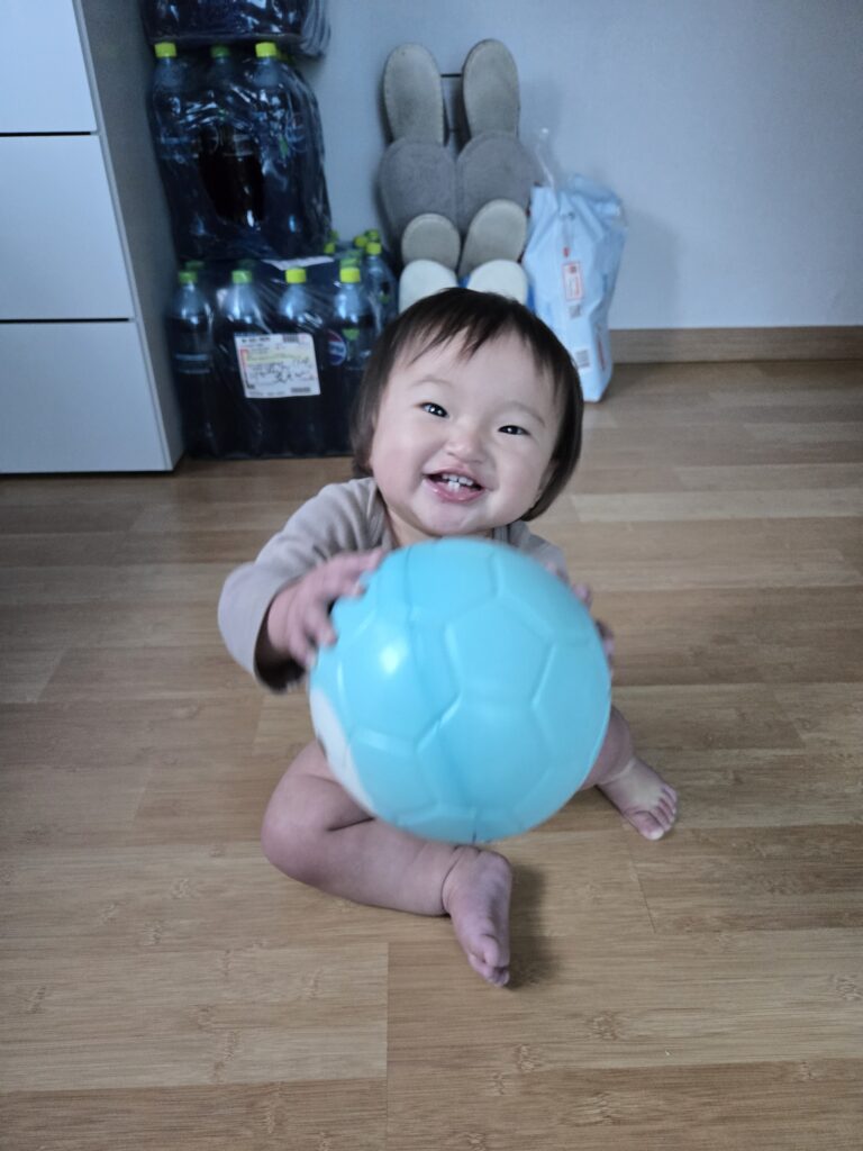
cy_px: 576
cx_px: 432
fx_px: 765
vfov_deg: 73.9
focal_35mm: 23
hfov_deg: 58.9
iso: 500
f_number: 1.8
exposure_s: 1/60
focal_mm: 5.4
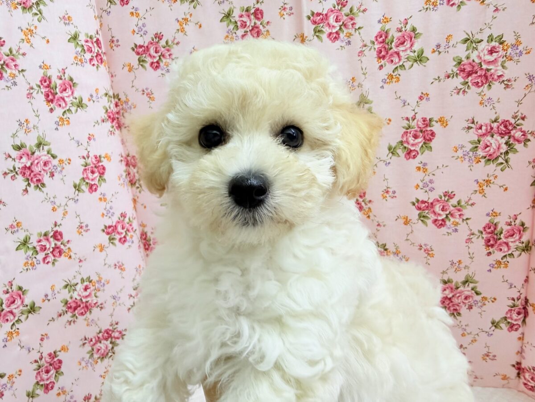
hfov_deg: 71.6
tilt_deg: -14.8
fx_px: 371
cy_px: 201
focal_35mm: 24
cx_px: 268
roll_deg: +7.0
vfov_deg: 56.8
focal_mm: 2.22
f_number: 2.2
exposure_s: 1/100
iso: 160
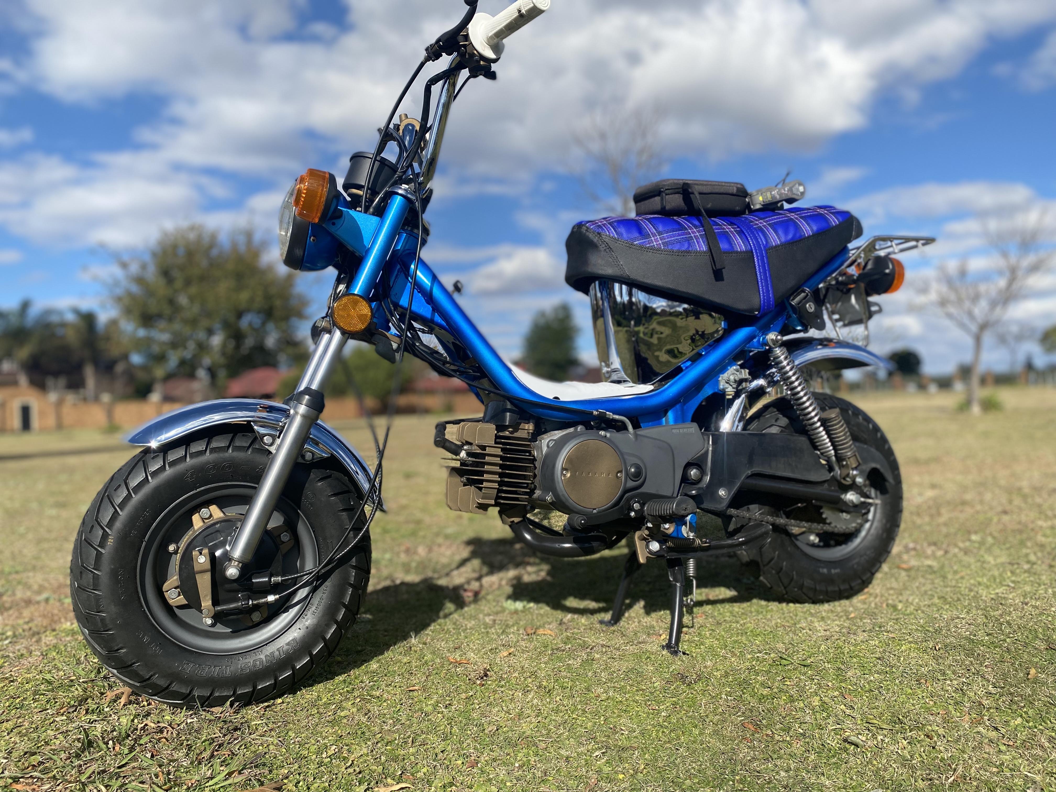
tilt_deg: +0.1
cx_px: 528
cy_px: 396
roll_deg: +2.2
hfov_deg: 67.3
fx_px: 793
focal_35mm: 26
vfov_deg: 53.1
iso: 32
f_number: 1.8
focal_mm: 4.25
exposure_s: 1/2755
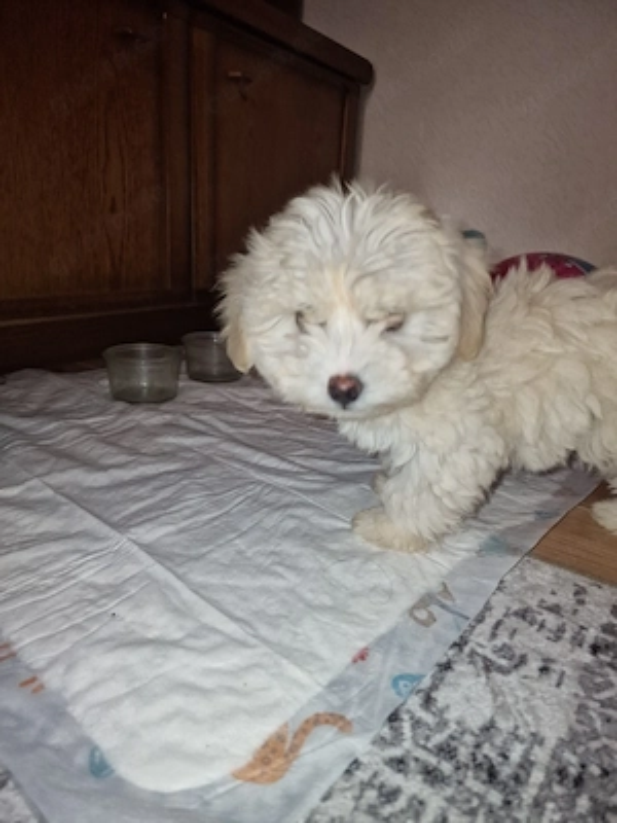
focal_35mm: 23
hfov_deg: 58.9
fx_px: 547
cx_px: 308
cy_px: 412
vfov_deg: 73.9
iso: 70
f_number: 1.8
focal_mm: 6.4
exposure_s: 1/50
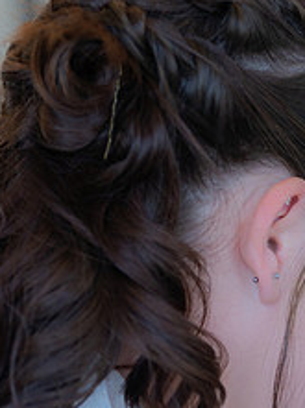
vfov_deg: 9.2
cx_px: 383
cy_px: 280
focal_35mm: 215
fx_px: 2533
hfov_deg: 6.8
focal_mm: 85
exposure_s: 1/160
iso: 320
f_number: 2.8
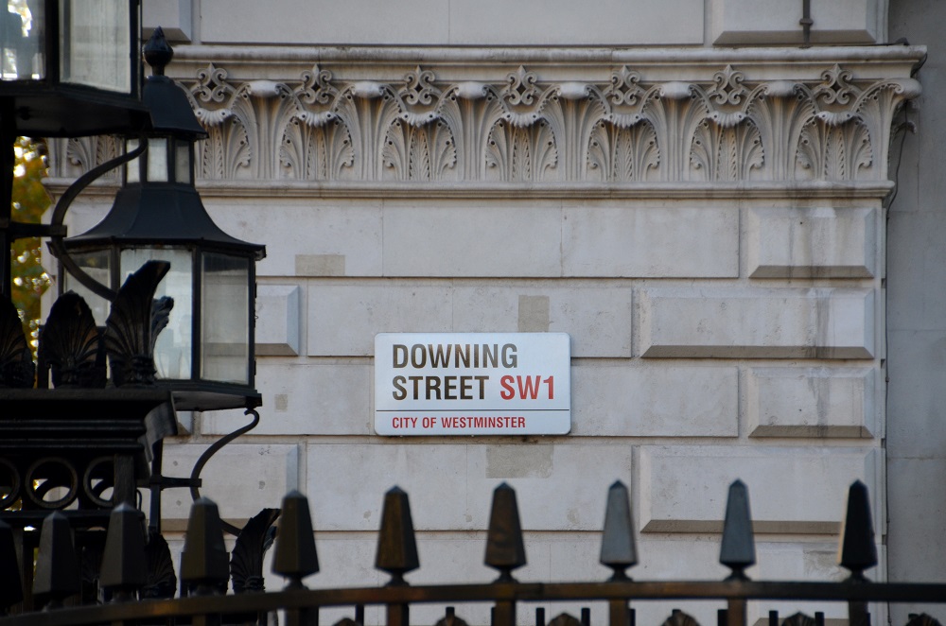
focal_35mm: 405
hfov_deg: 5.1
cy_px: 313
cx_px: 473
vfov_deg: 3.4
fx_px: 10619
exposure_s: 1/180
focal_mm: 270
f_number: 6.7
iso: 400
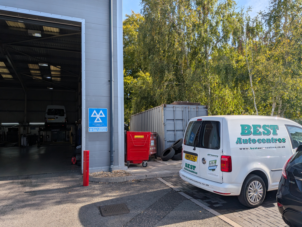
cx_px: 151
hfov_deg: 71.6
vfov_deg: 56.8
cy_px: 114
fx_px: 209
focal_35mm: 24
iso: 29
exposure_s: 1/6098
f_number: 1.7
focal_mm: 4.53
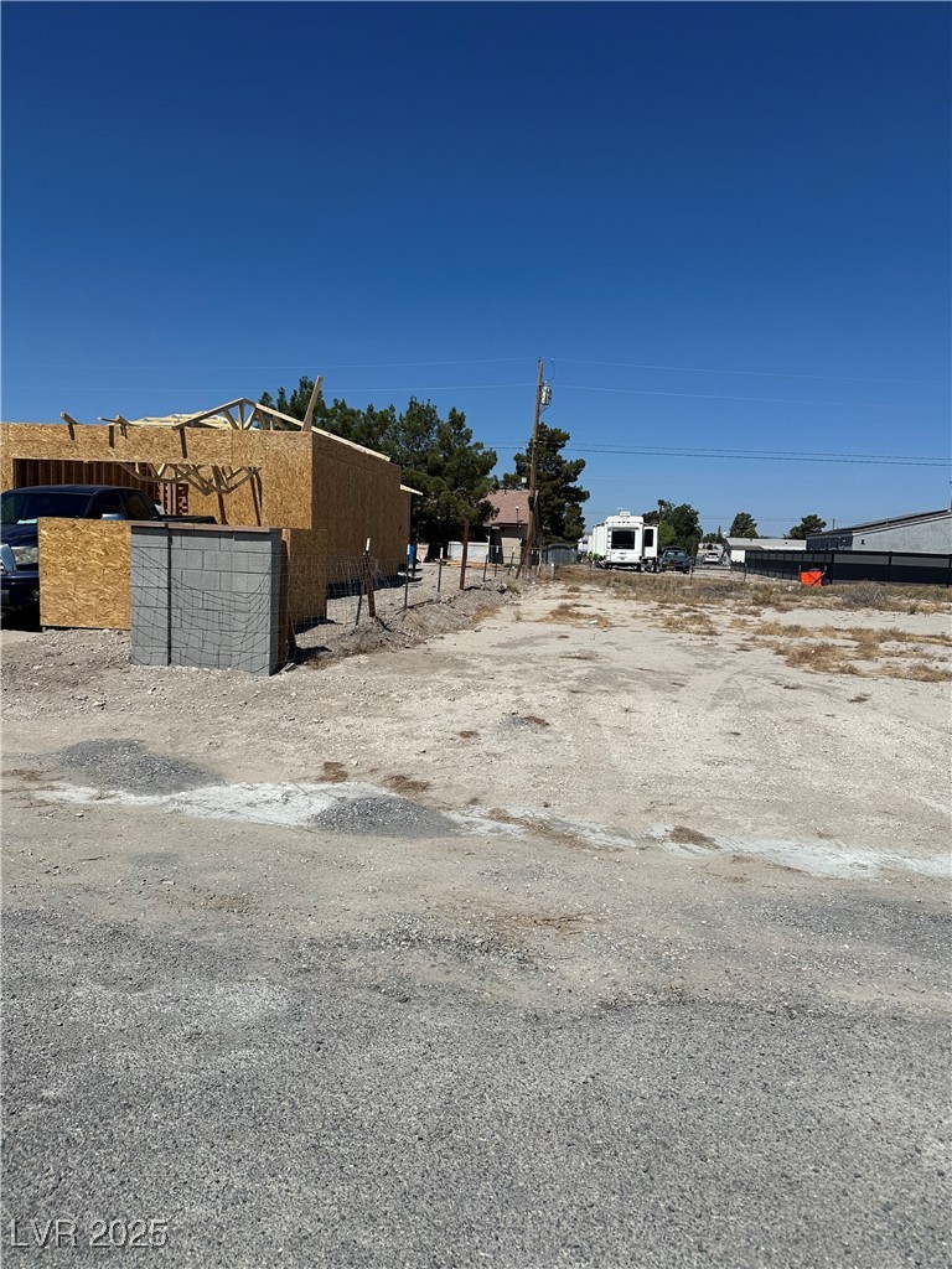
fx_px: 880
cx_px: 476
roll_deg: -3.2
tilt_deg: -4.6
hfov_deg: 56.8
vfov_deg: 71.6
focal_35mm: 24
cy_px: 634
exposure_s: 1/12048
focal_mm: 6.86
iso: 80
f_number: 1.78
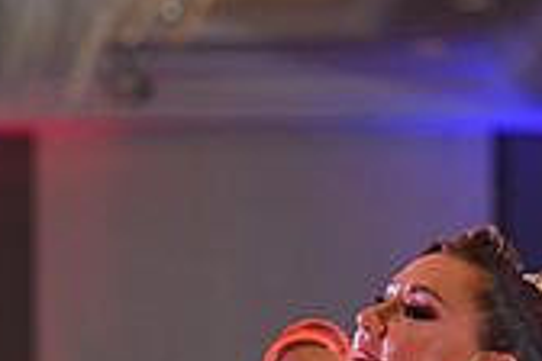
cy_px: 562
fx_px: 7557
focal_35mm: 502
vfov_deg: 2.7
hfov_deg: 4.1
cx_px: 87
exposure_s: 1/250
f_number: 5
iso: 1600
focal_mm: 145
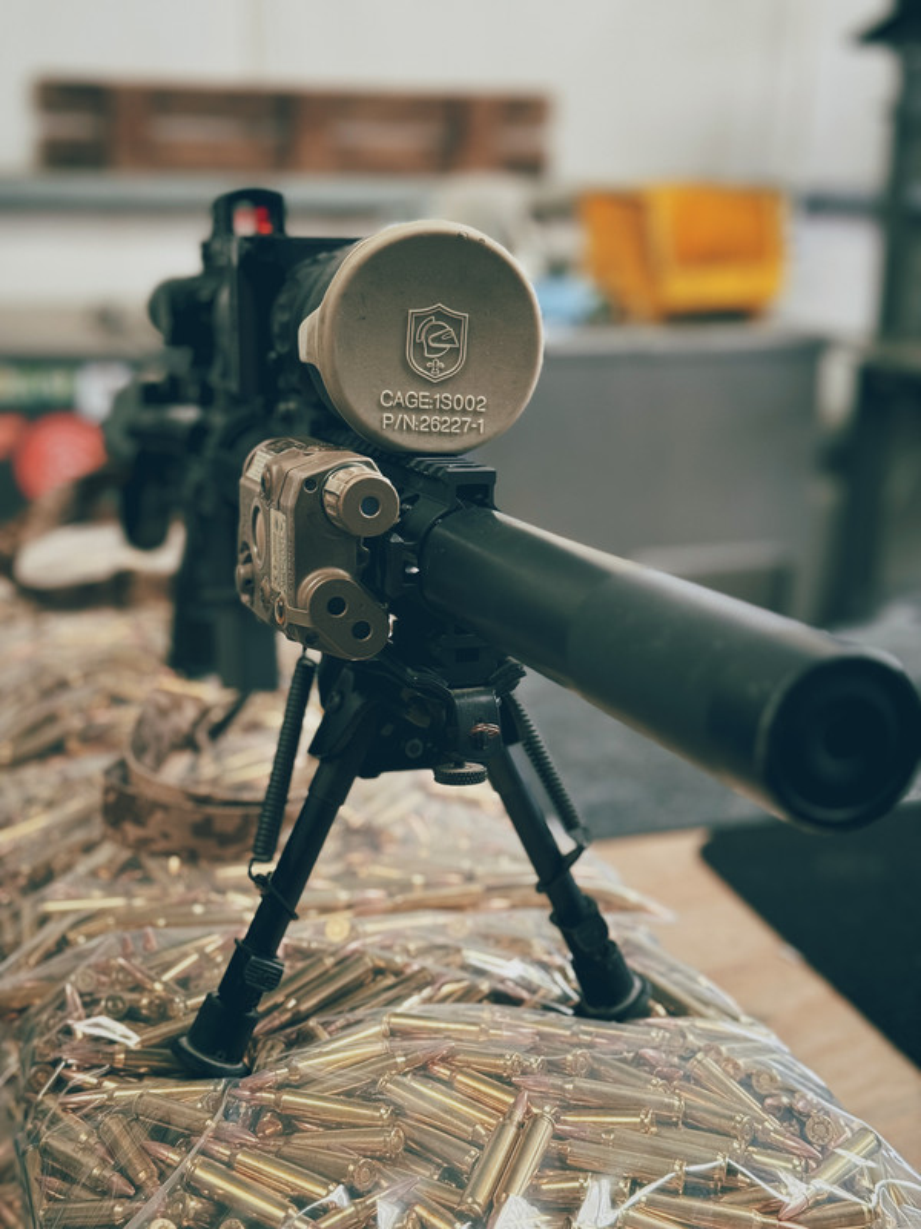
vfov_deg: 39.7
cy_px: 614
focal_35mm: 48
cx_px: 460
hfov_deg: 30.3
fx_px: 1703
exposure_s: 1/40
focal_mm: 6.76
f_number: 1.78
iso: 400
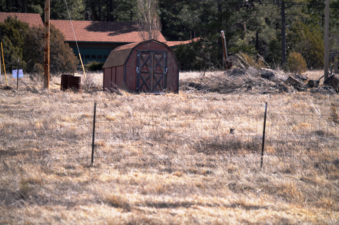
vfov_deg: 4.7
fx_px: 2752
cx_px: 170
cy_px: 112
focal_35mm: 292
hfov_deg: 7.0
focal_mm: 195
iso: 100
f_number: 5
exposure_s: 1/400
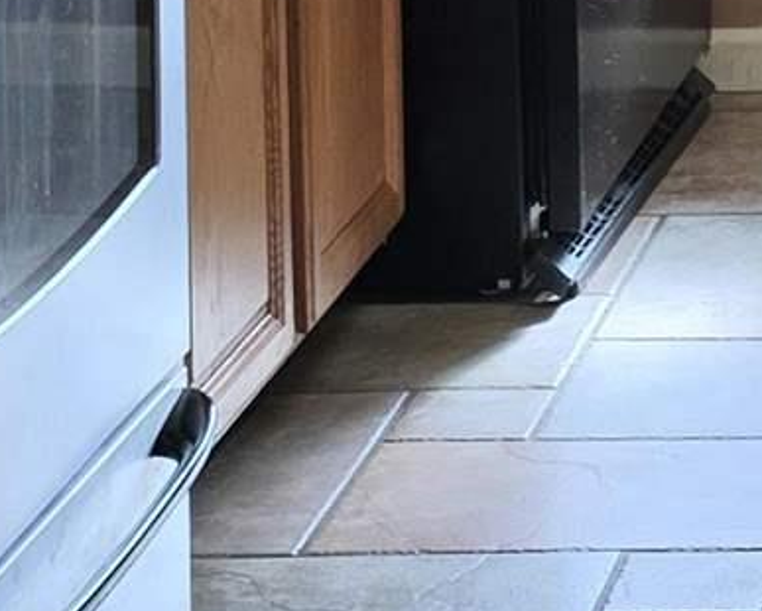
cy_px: -692
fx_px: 4016
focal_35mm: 178
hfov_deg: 10.0
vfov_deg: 8.2
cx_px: 1518
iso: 32
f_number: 1.4
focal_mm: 6.5
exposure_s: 1/120
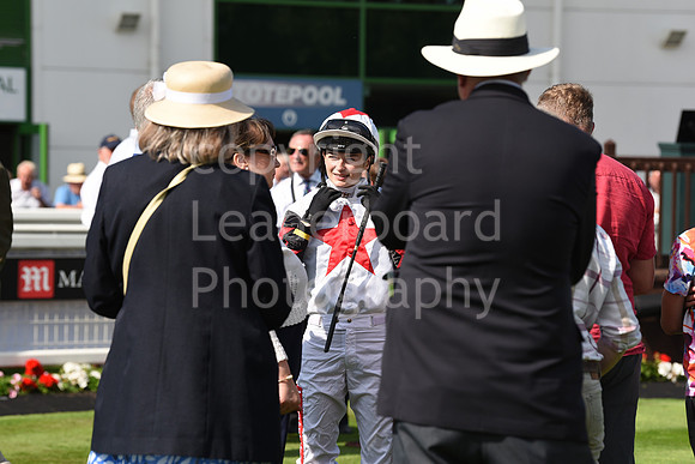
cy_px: 232
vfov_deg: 8.6
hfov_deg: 12.8
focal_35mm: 160
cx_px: 348
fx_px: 3089
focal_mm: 160
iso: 400
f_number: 5.6
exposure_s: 1/2000
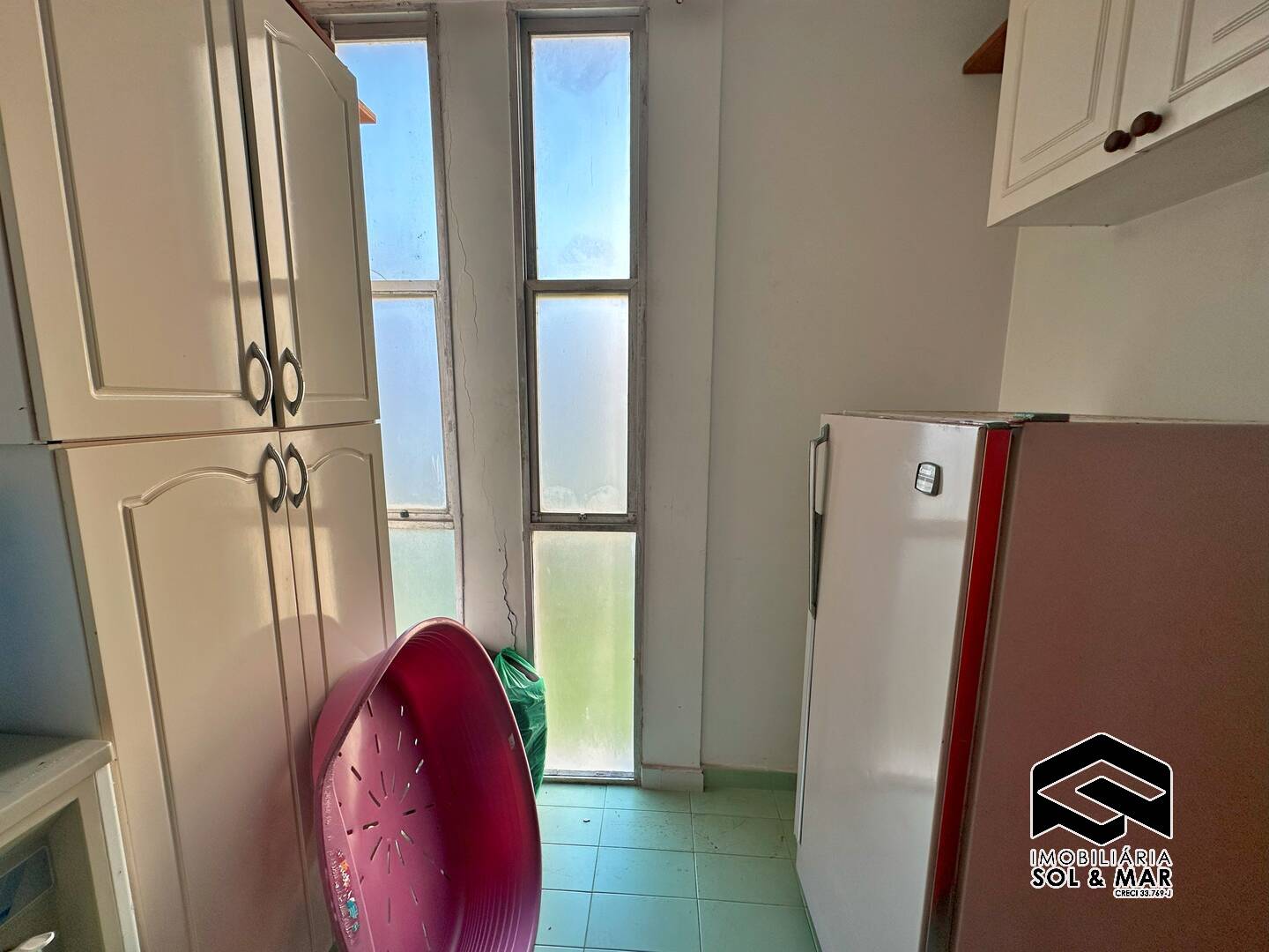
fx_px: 513
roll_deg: -0.4
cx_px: 634
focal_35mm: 14
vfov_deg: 85.7
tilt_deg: -8.9
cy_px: 476
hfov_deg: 102.1
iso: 40
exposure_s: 1/115
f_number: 2.2
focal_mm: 2.22
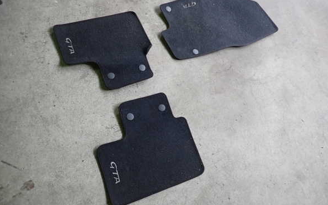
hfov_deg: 68.4
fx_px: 241
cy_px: 101
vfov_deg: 46.0
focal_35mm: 27
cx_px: 165
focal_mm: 4.5
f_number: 2
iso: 200
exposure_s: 1/80
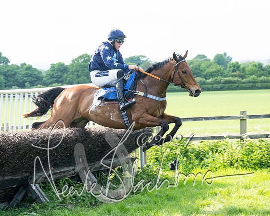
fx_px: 905
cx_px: 103
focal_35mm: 113
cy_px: 107
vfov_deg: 13.6
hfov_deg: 16.9
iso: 400
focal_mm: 75
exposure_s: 1/800
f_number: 5
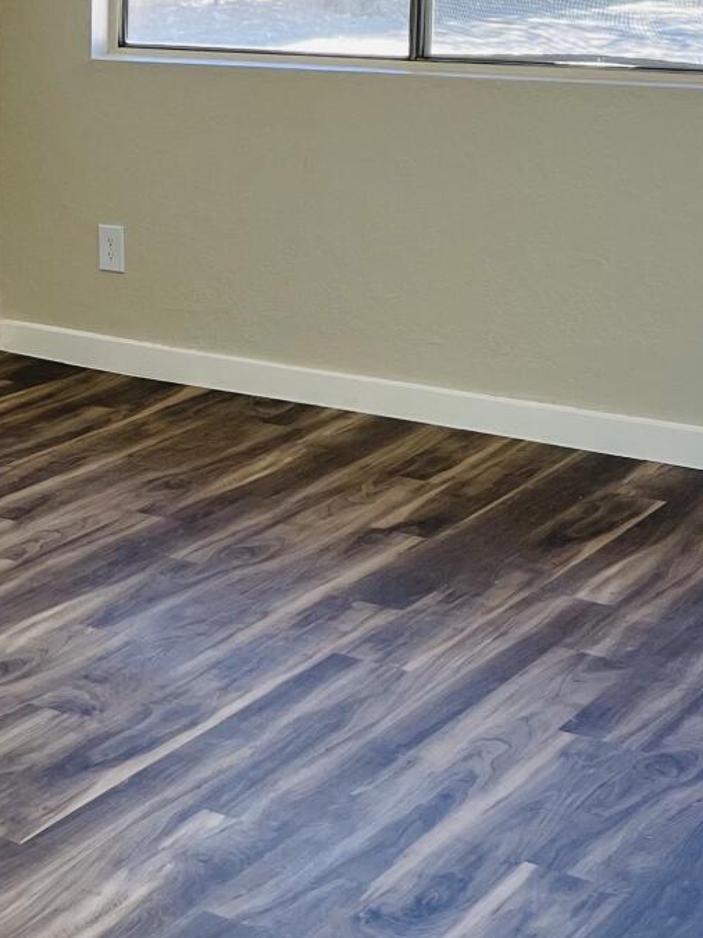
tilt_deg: -9.6
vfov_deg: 25.2
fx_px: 2086
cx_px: -42
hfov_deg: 18.5
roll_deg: +1.7
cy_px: 290
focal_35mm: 77
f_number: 1.6
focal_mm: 4.2
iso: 80
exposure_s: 1/120
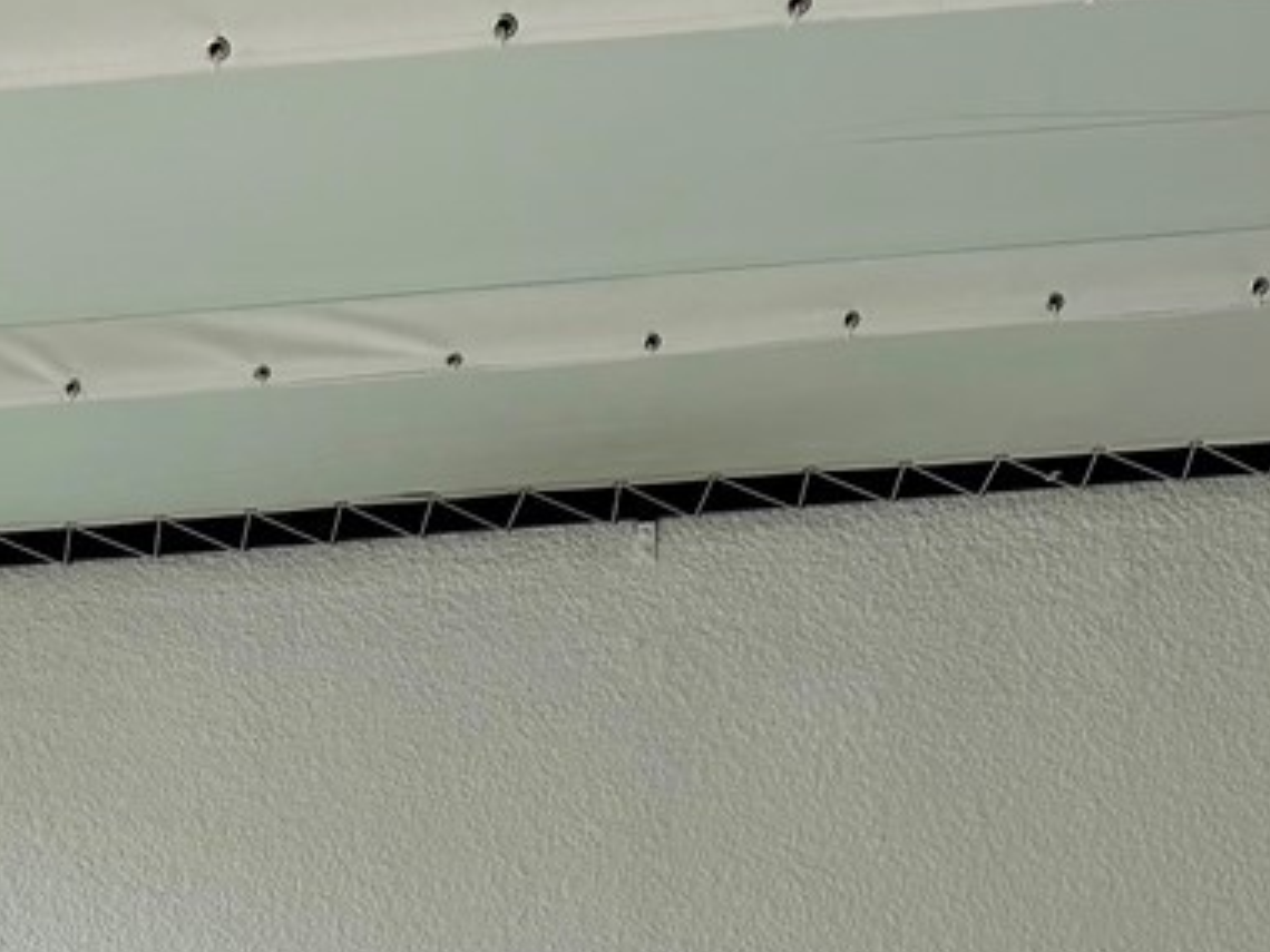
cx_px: -137
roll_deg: -2.9
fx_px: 3706
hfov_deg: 18.7
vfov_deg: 13.1
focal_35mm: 101
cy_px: 1750
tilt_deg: -10.3
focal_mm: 6.76
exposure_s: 1/1046
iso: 80
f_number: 1.78
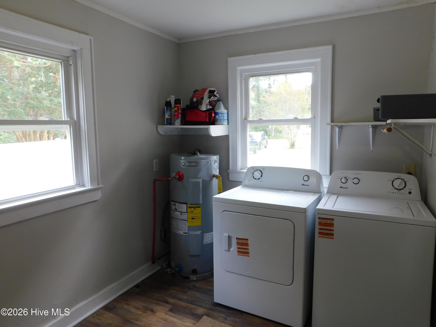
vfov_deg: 56.8
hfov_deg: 71.6
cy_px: 164
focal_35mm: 24
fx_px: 302
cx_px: 218
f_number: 3
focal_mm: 4.1
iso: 125
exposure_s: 1/30
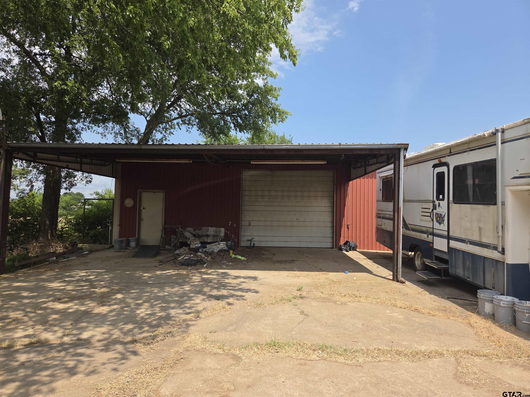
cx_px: 265
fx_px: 352
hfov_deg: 73.9
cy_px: 198
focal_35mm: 23
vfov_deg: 58.9
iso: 25
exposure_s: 1/1139
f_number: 1.8
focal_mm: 5.4
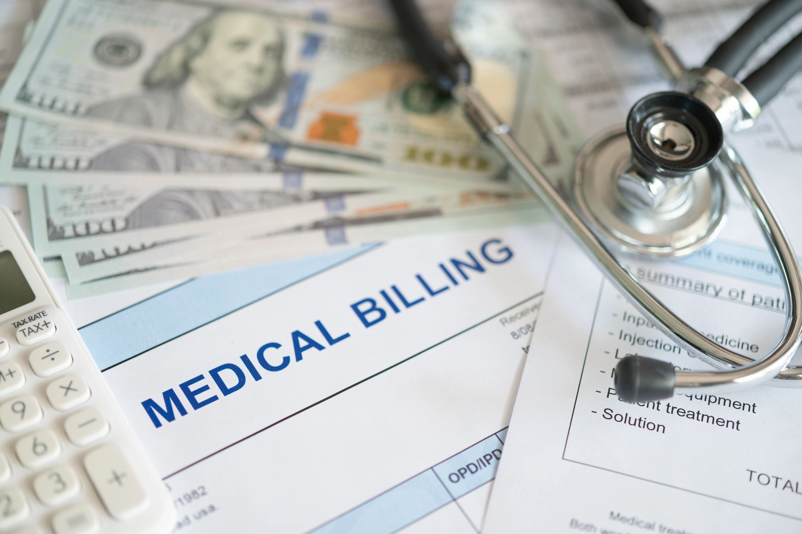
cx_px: 401
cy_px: 267
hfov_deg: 33.4
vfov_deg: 22.6
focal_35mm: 60
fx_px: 1336
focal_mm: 60
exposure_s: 1/30
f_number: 3
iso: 100
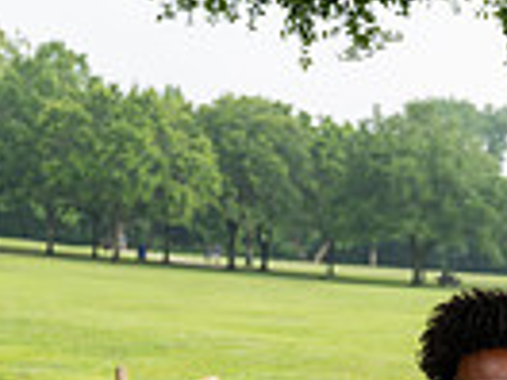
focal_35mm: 121
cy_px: 856
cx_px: 453
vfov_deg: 10.8
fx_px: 1772
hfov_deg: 16.1
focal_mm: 37
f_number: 4
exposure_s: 1/250
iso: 125
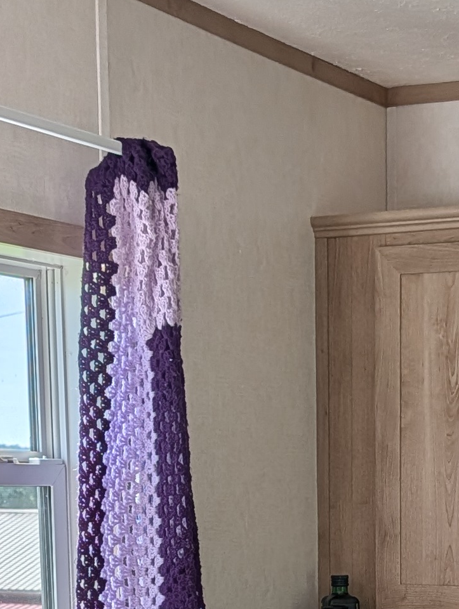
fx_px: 1799
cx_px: 440
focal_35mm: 102
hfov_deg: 14.4
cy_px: 688
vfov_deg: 18.4
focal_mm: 6.9
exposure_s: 1/1715
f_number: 1.68
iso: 20
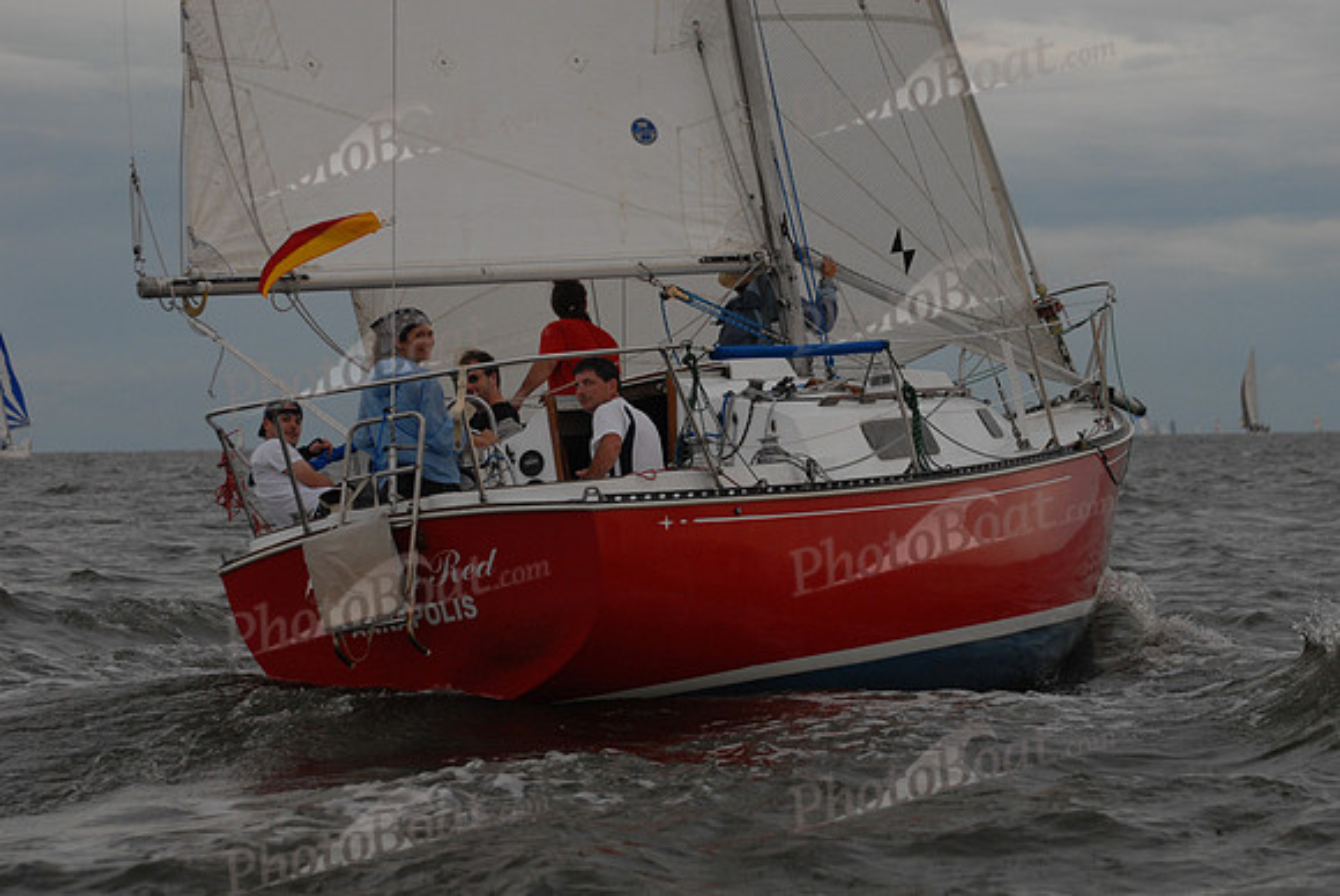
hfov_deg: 14.8
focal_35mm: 138
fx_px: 5142
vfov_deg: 10.0
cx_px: 670
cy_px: 448
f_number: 4.5
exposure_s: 1/500
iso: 320
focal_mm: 92
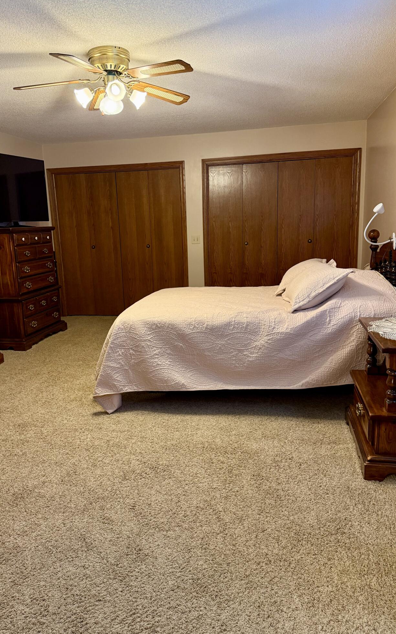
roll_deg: +1.7
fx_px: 449
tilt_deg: -9.9
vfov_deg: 70.4
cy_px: 311
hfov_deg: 47.6
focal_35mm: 26
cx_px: 186
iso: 320
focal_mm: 6.76
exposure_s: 1/60
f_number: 1.78
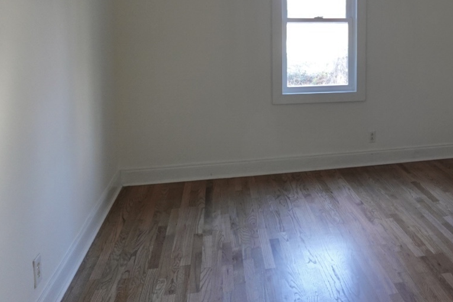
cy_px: 40
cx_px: 352
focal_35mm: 38
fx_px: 478
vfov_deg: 33.5
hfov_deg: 48.3
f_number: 1.8
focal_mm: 6.9
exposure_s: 1/80
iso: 250
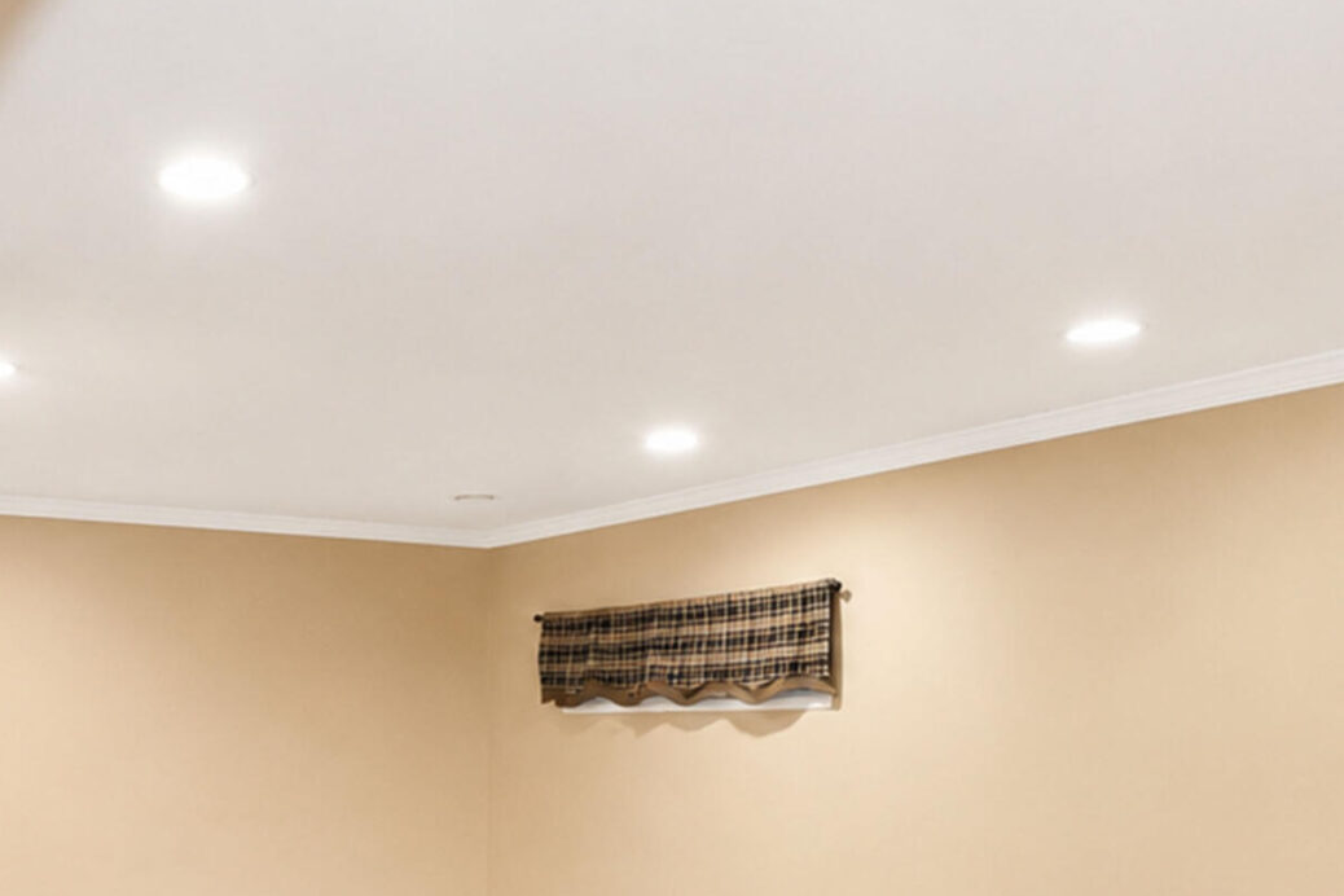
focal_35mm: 37
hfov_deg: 48.3
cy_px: 792
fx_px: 1381
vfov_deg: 34.1
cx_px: 228
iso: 2000
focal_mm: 10
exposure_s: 1/50
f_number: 7.1
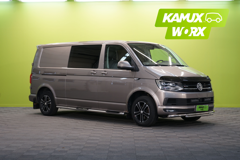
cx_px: 120
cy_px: 80
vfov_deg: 20.0
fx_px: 453
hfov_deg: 29.7
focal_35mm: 68
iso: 400
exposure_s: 1/25
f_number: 5.6
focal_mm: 68
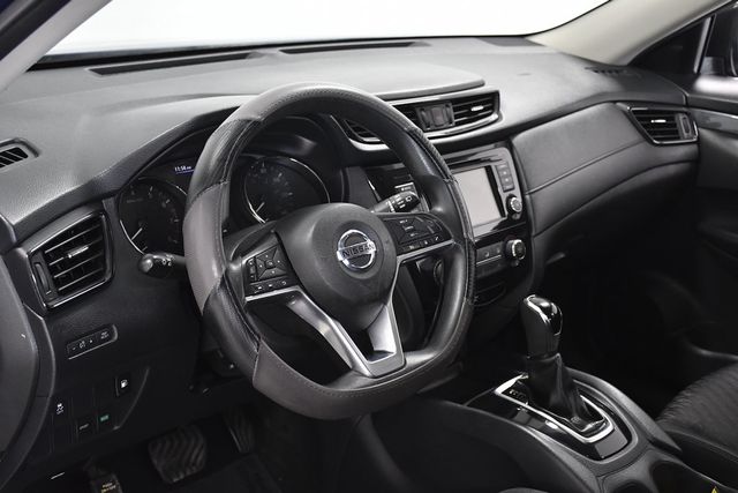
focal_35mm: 45
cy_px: 246
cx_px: 369
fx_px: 923
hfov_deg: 43.6
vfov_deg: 29.9
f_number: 4
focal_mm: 30
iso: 2500
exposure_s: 1/250
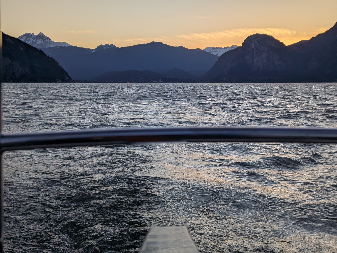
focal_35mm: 48
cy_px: 126
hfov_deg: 39.7
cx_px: 168
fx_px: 467
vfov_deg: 30.3
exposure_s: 1/691
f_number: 1.85
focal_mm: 6.81
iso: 44
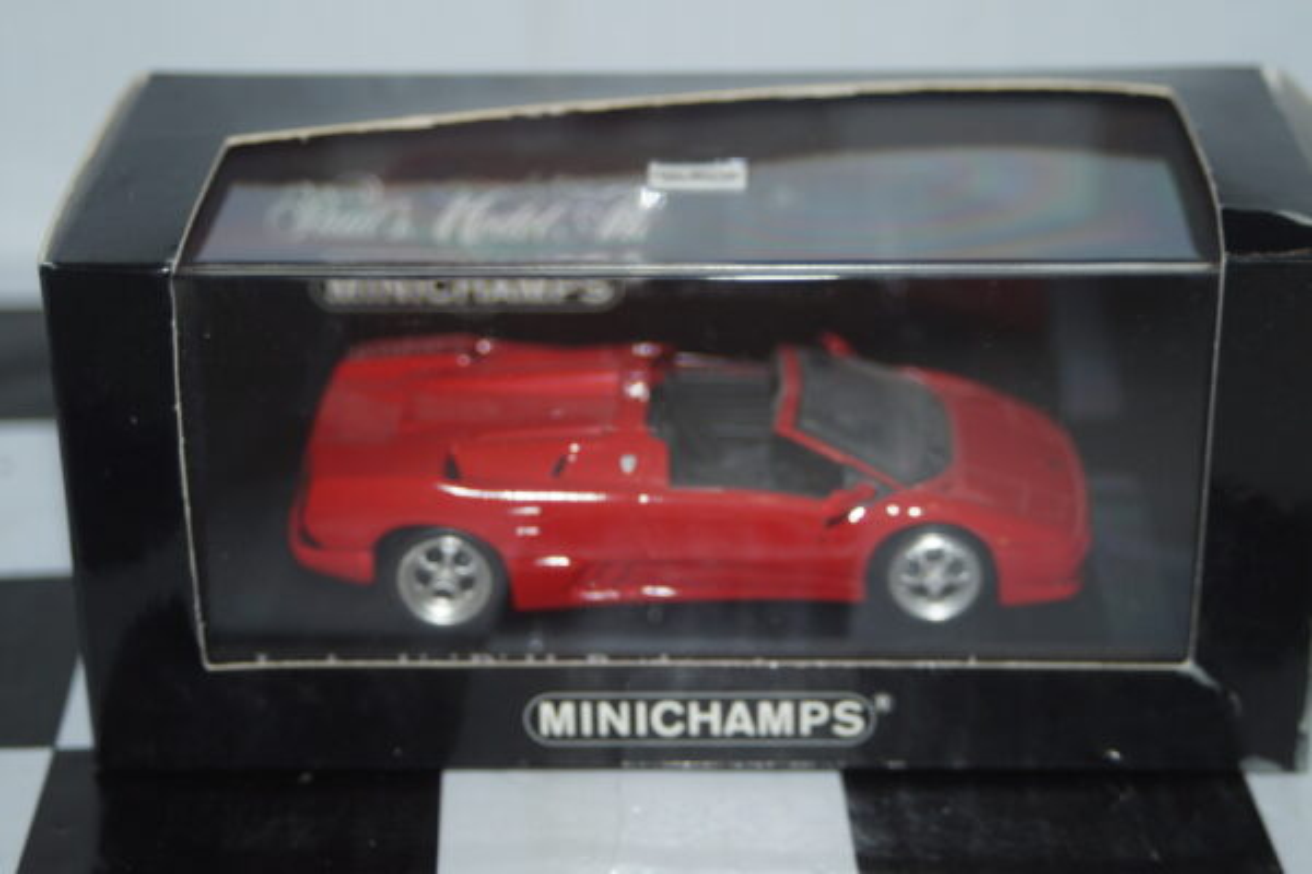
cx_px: 656
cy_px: 437
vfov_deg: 15.2
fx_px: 3280
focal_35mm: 90
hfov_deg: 22.6
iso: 200
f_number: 5.6
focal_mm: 60
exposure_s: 1/60
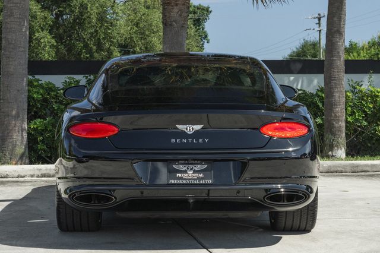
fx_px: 1004
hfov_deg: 21.4
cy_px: 118
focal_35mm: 95
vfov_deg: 14.4
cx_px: 190
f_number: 7.1
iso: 640
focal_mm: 68
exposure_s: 1/1000
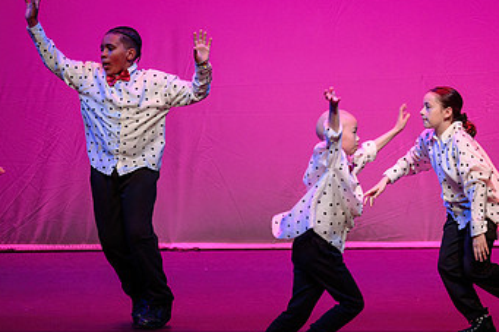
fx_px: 3616
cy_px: 205
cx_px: 403
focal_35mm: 261
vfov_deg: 5.3
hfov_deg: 7.9
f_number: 2.8
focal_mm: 135
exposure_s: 1/500
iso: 1250
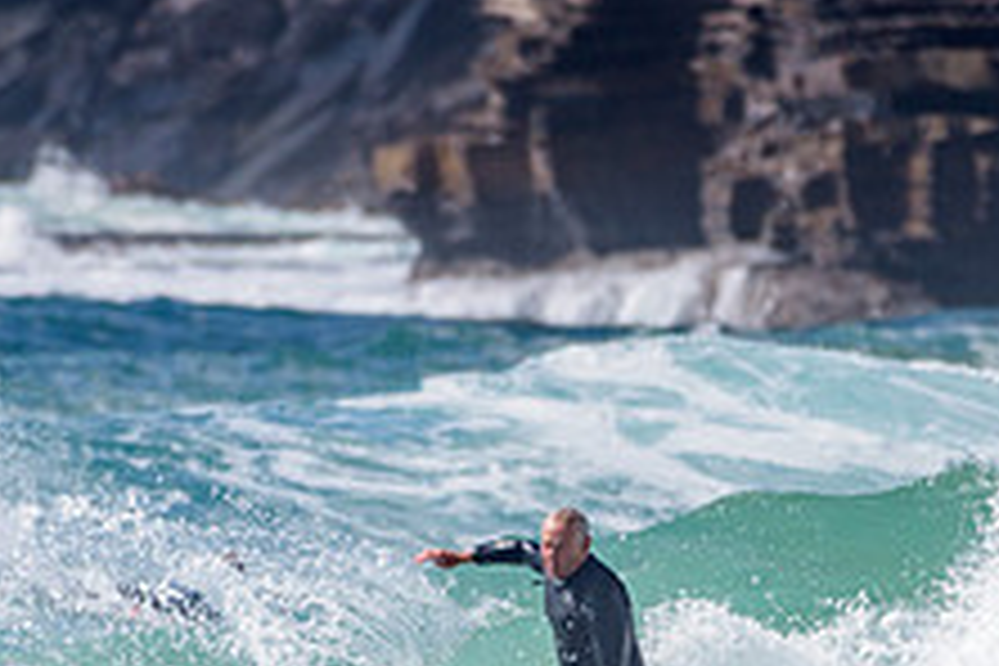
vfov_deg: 0.9
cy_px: 666
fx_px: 44369
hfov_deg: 1.3
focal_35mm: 1599
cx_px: 606
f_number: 5.6
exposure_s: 1/2000
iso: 100
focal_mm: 500
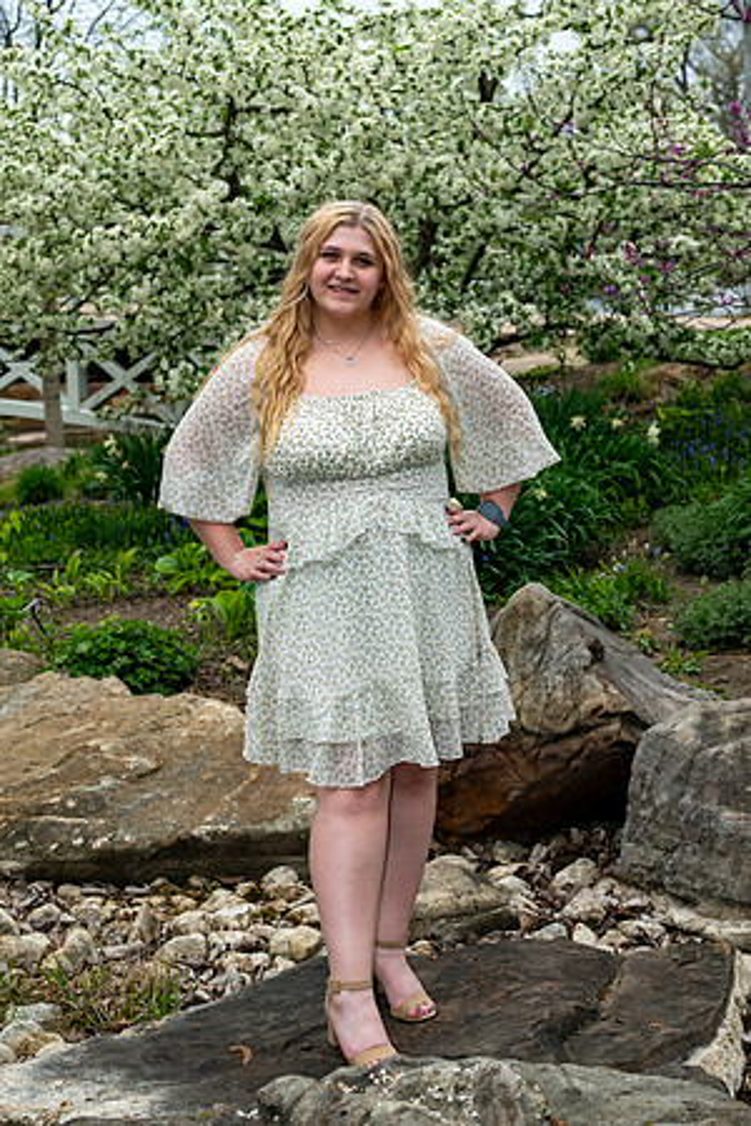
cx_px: 376
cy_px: 563
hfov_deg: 18.2
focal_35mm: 75
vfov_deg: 27.0
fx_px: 2347
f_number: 5.6
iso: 250
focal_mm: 50
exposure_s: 1/250
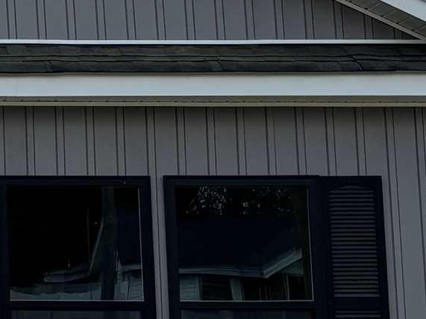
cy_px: 66
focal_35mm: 140
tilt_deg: +8.1
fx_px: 1723
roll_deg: +0.1
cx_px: -269
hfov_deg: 13.1
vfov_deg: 10.6
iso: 50
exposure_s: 1/3650
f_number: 1.6
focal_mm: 5.96
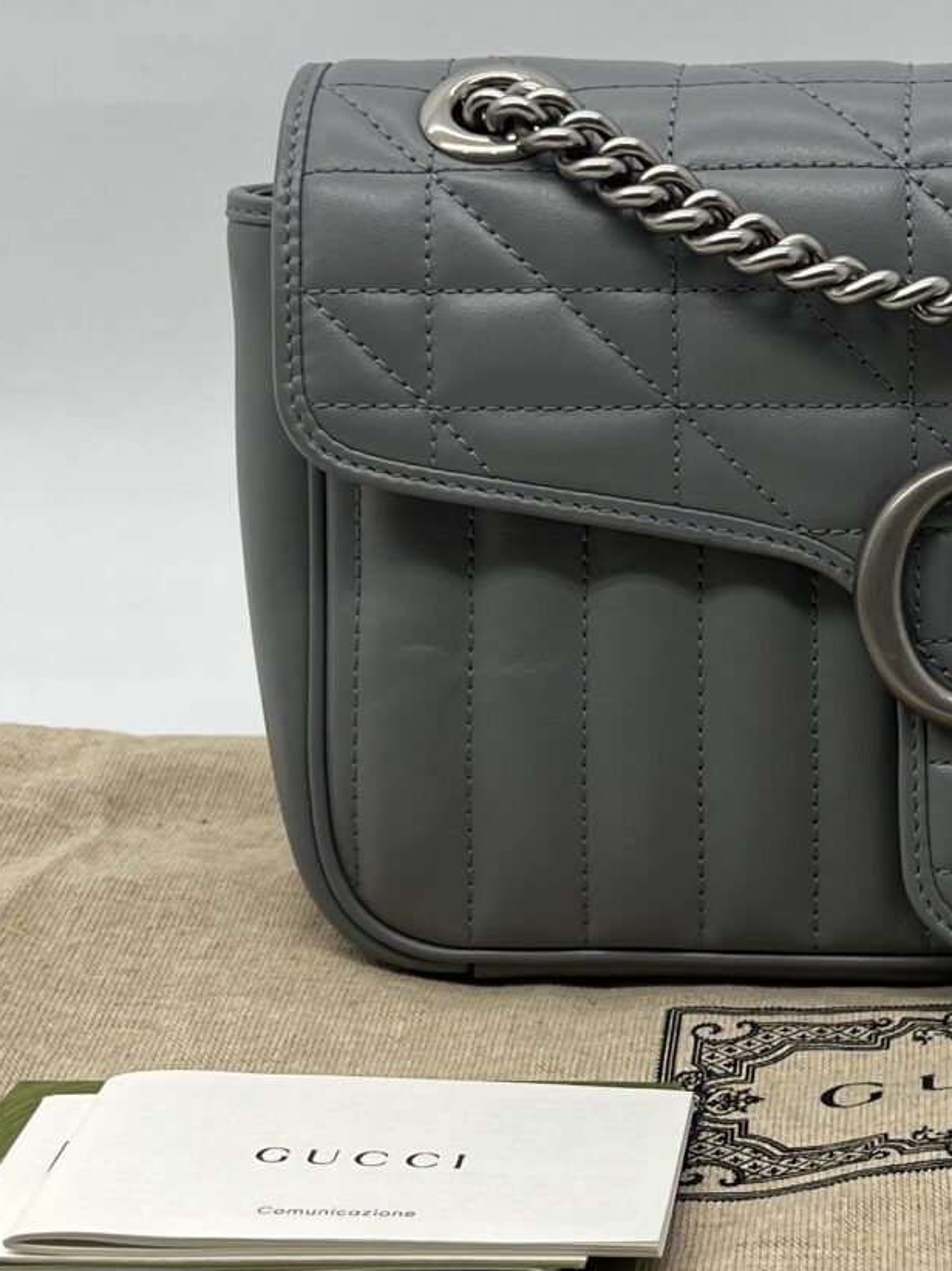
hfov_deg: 17.6
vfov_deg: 24.1
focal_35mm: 81
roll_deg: +0.0
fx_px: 2972
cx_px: 1031
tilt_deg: -15.1
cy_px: 541
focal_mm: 5.1
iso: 40
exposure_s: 1/205
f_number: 1.6
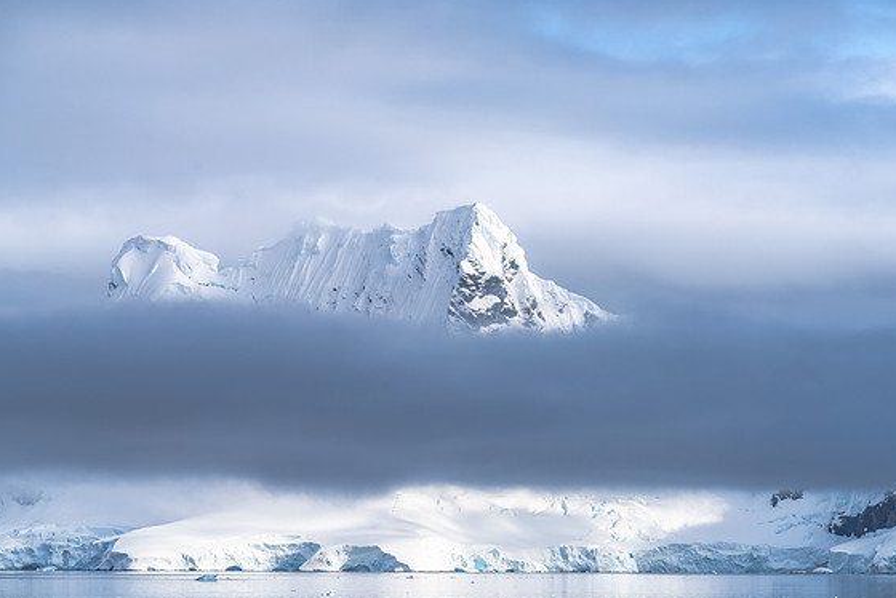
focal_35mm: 176
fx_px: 4383
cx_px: 459
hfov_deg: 11.7
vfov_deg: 7.8
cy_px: 303
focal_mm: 170
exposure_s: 1/400
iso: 160
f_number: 7.1
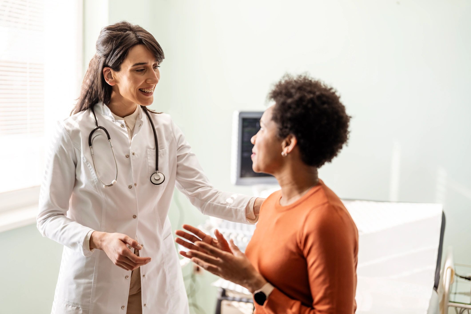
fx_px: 654
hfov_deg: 39.6
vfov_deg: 27.0
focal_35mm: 50
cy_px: 157
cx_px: 236
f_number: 1.3
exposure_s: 1/400
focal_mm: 50
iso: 100
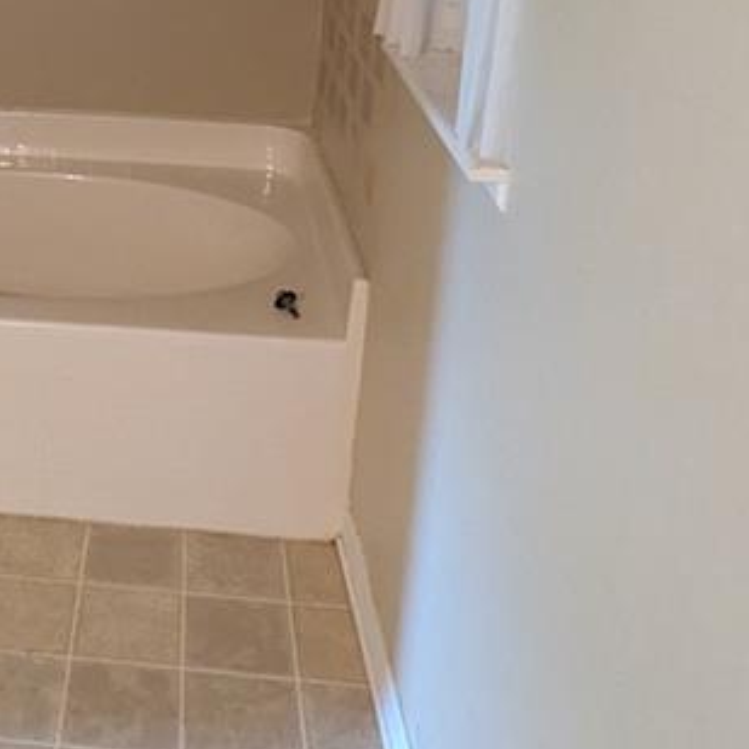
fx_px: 1175
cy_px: 32
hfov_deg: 33.3
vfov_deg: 32.9
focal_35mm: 48
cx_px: 58
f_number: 2.2
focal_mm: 1.83
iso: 753
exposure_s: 1/30
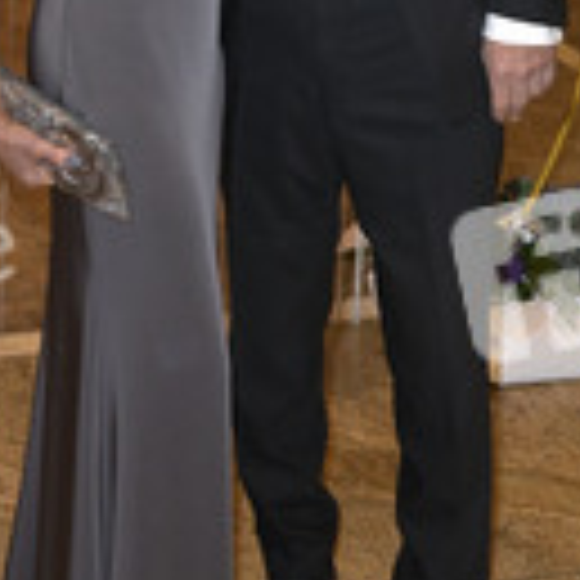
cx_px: 274
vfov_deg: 18.5
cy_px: 31
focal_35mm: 92
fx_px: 1744
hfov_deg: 18.9
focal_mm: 35
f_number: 5.6
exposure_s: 1/80
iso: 2500
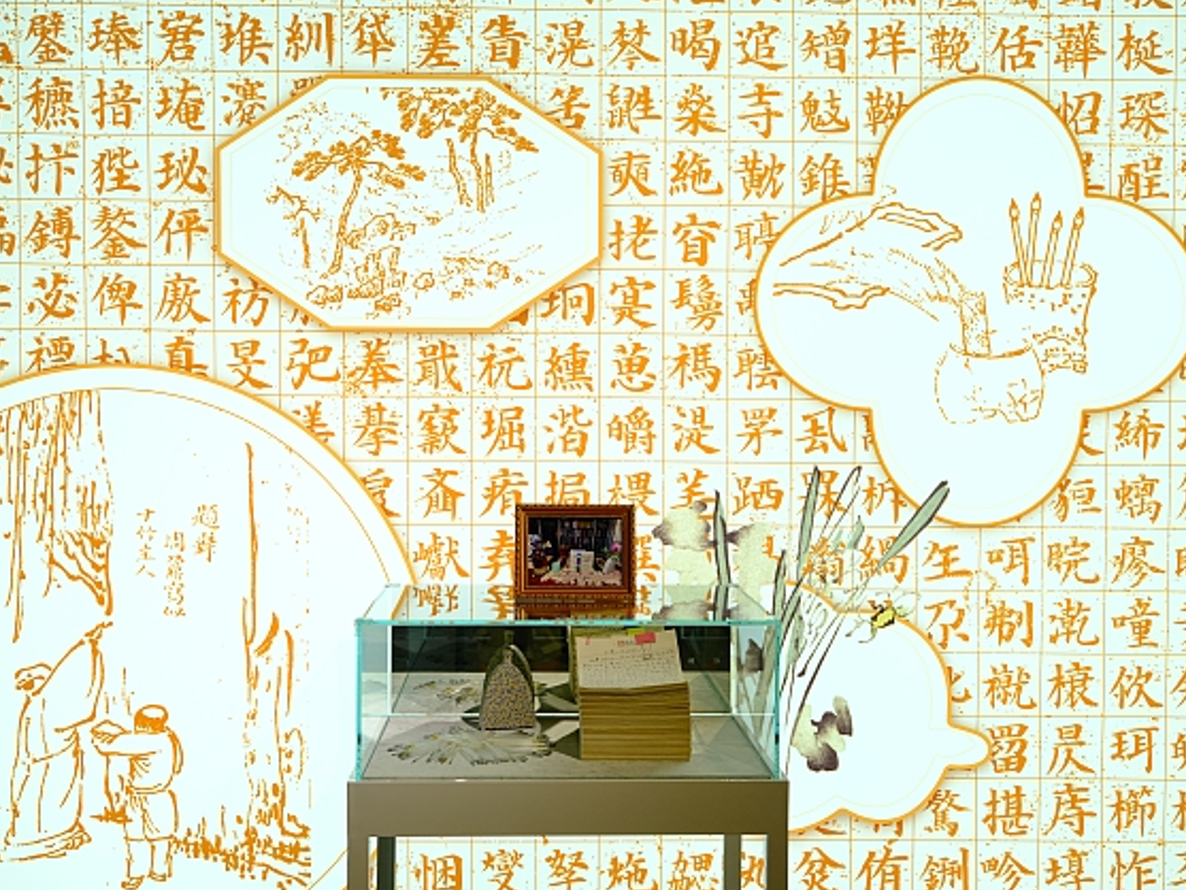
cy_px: 451
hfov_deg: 44.8
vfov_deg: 34.4
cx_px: 586
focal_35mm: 42
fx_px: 1439
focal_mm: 49.8
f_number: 5
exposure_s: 1/200
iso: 1250
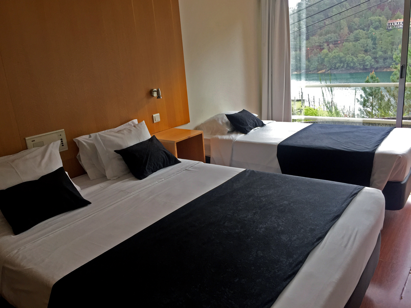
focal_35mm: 29
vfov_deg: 48.2
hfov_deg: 61.7
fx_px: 344
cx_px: 206
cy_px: 154
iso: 50
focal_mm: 4.15
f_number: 2.2
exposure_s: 1/100
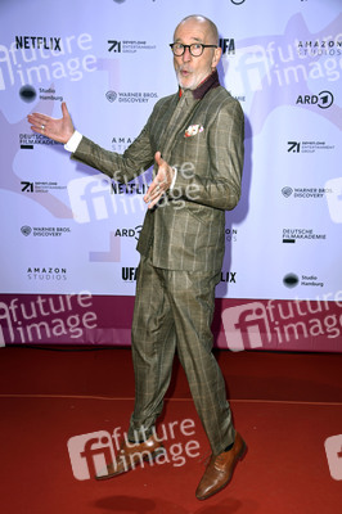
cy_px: 257
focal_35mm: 44
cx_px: 171
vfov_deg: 44.5
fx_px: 628
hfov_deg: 30.5
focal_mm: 44
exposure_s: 1/250
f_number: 5.6
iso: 400
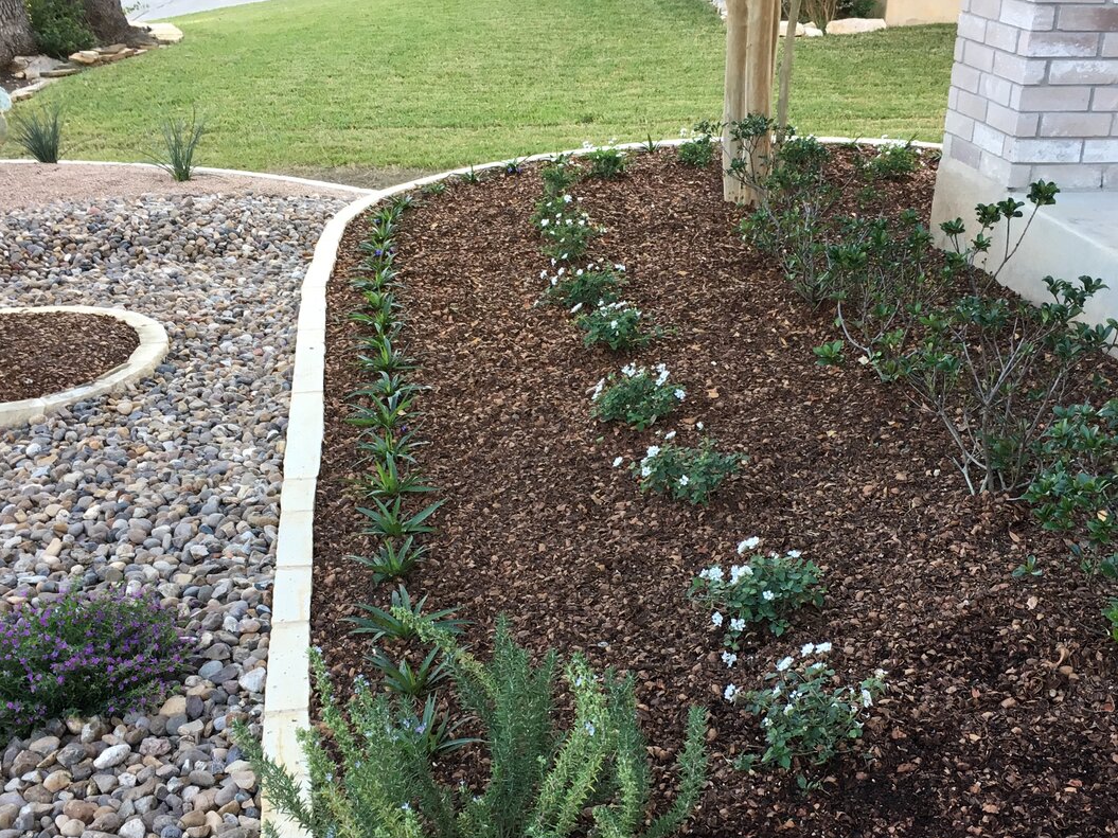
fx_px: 1421
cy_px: 499
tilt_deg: -22.9
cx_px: 626
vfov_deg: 32.8
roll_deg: -2.5
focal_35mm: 44
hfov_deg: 42.9
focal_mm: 4.15
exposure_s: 1/40
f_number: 2.2
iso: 25
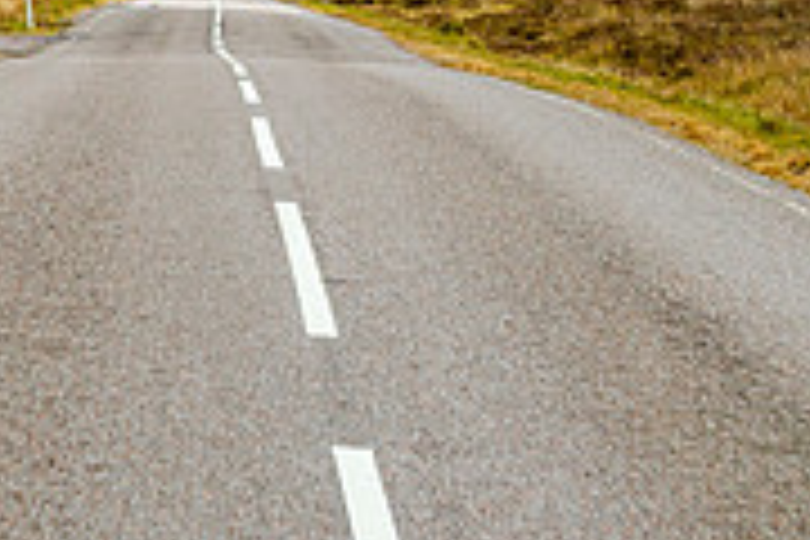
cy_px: -115
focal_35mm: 203
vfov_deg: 6.7
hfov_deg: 10.1
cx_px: 140
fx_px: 4567
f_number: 7.1
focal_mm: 23.14
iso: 125
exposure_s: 1/200
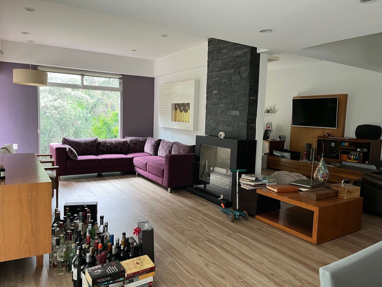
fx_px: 287
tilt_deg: -5.8
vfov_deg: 53.1
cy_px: 144
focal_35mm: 26
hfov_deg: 67.3
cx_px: 191
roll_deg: -2.4
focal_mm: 5.1
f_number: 1.6
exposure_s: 1/60
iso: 160
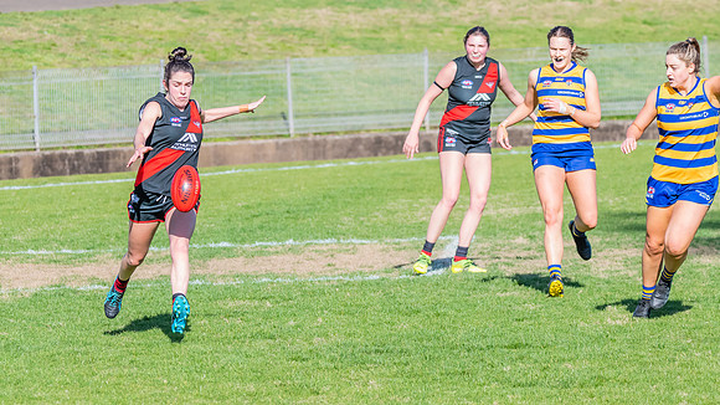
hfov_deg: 5.6
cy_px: 229
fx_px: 7346
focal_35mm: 385
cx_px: 170
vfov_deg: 3.2
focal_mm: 240
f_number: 8
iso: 800
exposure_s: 1/1600
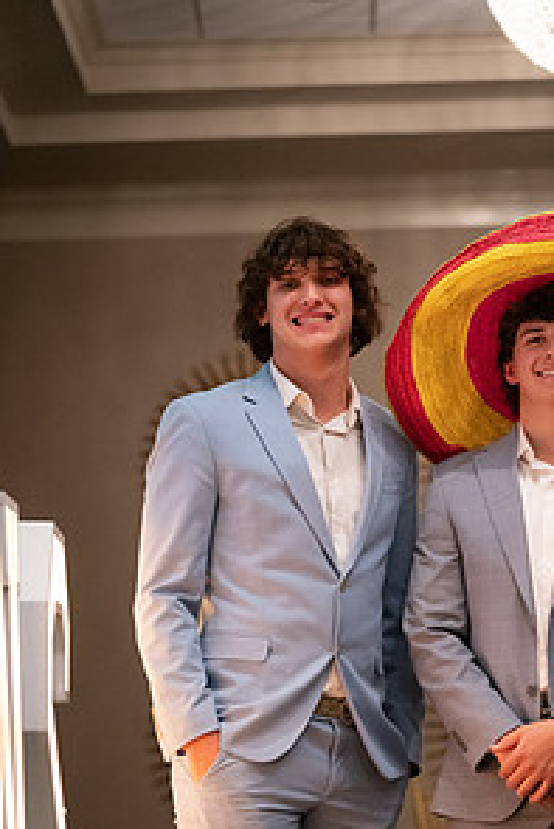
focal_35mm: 128
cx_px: 391
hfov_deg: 10.7
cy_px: 627
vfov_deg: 15.9
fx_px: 2951
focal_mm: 84
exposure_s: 1/320
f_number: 2.8
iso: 8000
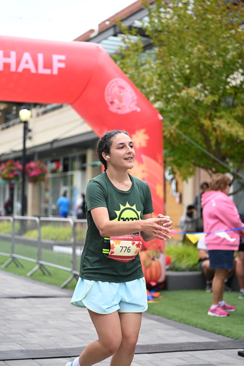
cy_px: 183
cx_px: 122
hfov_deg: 18.9
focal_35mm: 72
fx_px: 731
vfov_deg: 28.1
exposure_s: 1/2000
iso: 640
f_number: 2.8
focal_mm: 72
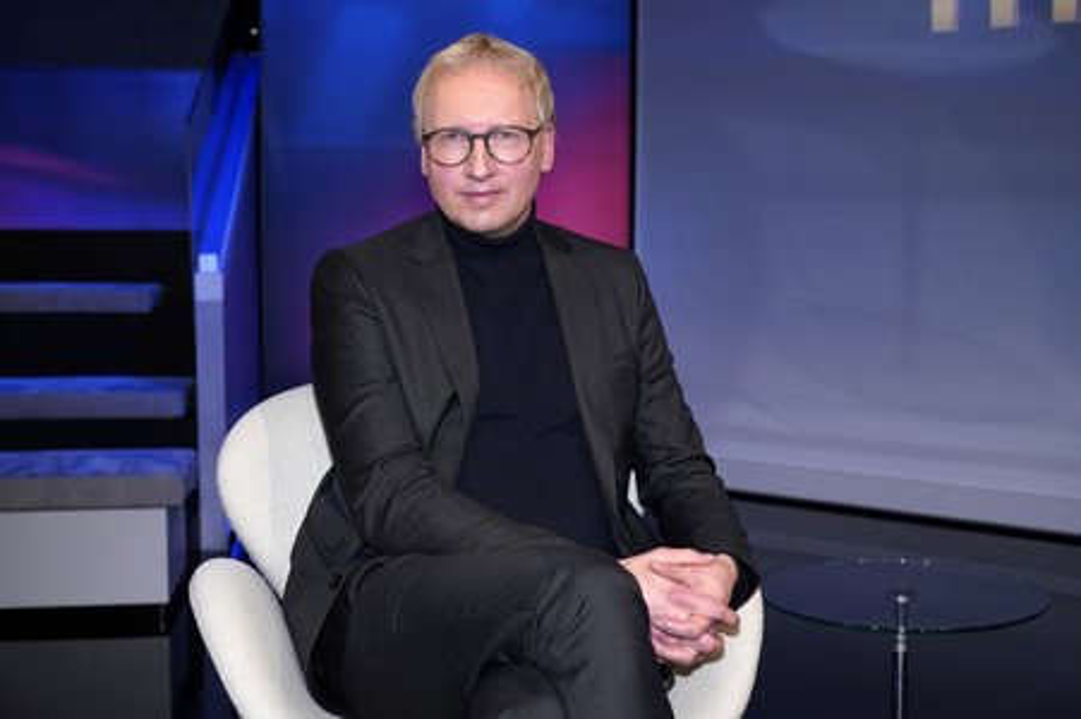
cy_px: 360
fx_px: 1380
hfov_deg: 42.8
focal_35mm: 46
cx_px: 540
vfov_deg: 29.2
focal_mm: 46
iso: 1600
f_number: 5.6
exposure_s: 1/125
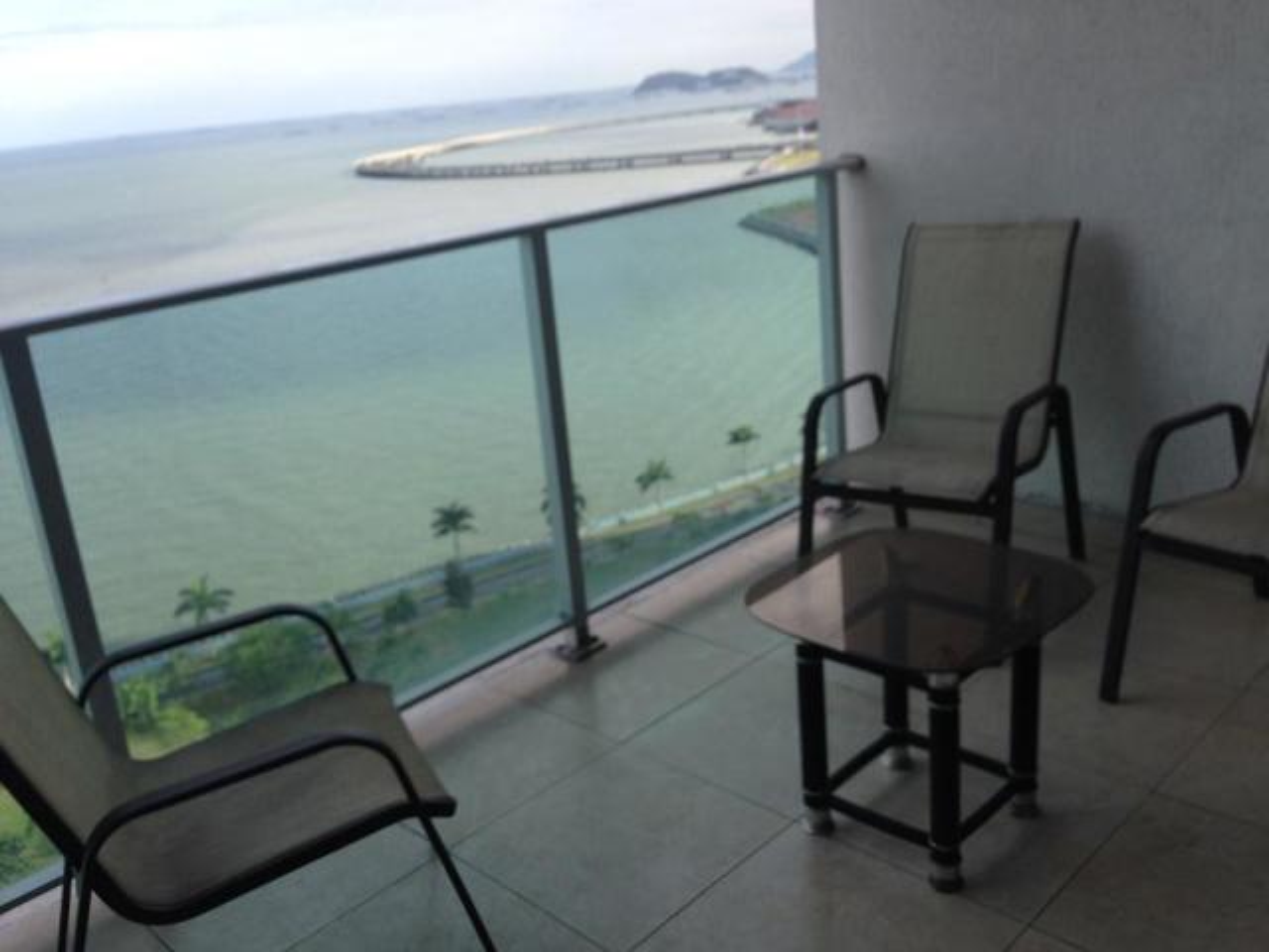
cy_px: 476
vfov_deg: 42.9
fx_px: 1210
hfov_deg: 55.4
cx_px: 634
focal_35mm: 33
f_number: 2.4
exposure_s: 1/577
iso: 50
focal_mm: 4.12
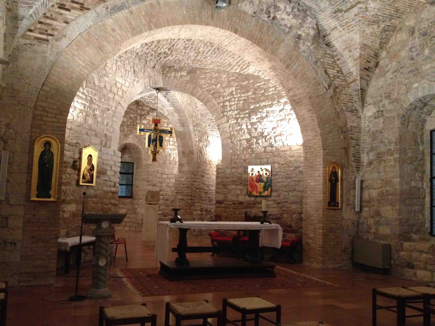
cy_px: 163
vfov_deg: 40.7
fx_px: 440
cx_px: 218
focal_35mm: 35
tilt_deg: +5.9
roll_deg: -2.5
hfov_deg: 52.6
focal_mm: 4.28
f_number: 2.4
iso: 400
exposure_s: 1/20
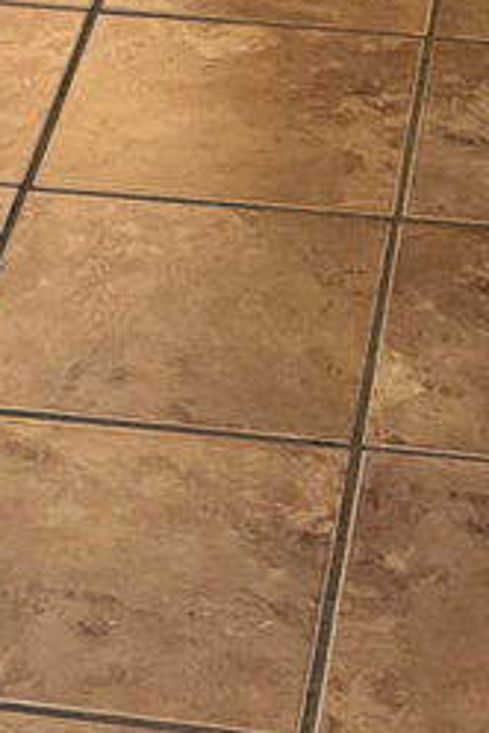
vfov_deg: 10.5
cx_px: 65
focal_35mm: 154
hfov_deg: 8.9
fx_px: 3138
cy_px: -1266
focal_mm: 6.76
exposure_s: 1/60
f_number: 1.78
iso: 320
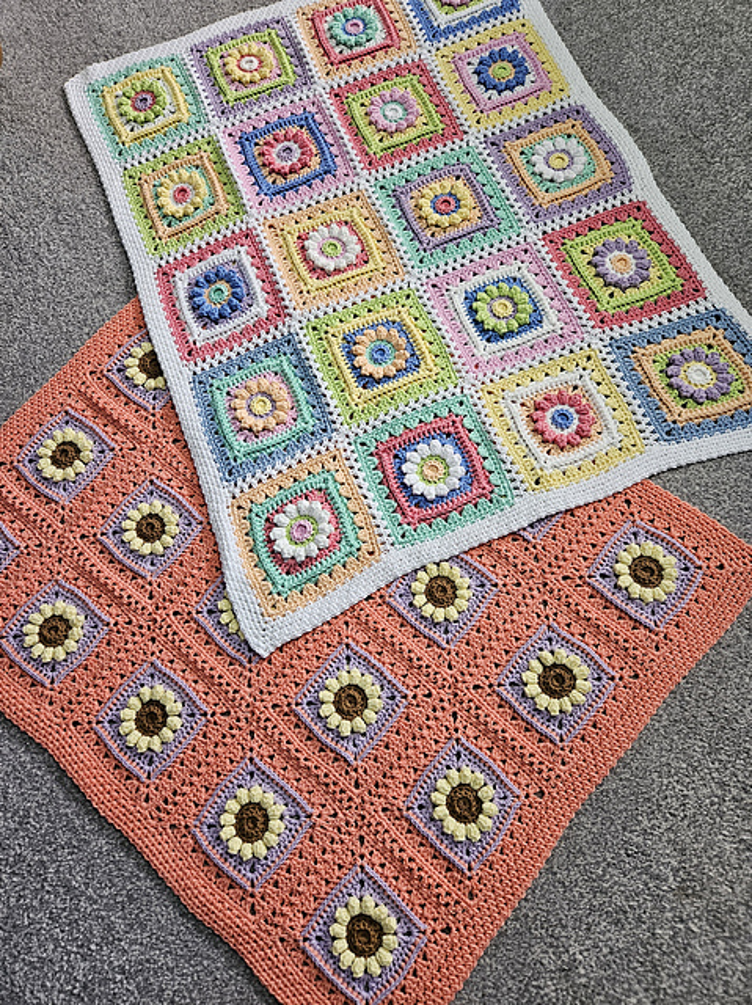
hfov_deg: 58.8
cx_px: 376
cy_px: 502
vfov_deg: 74.0
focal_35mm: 23
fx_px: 667
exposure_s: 1/100
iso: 320
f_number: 1.8
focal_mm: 5.4
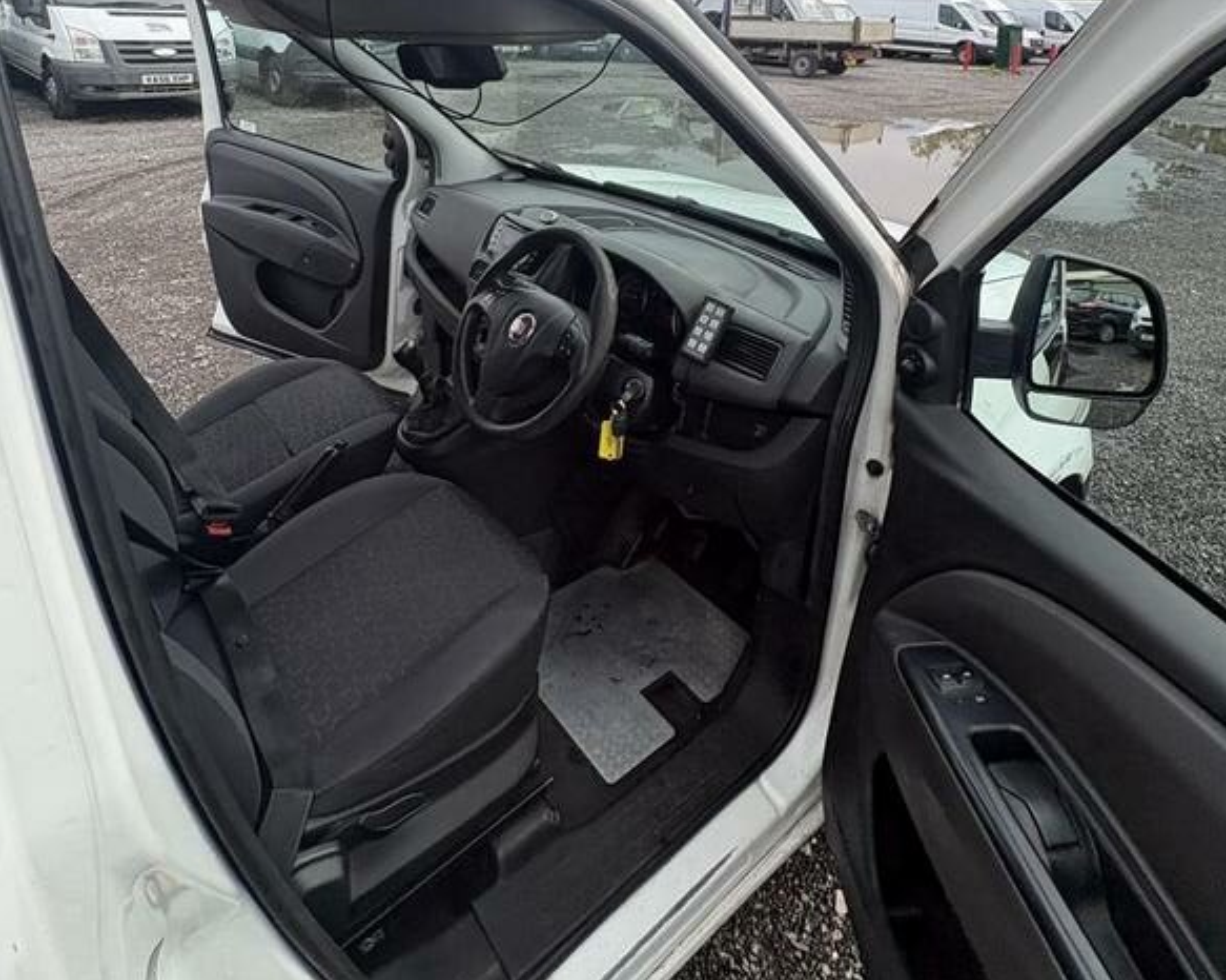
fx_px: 762
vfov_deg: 59.7
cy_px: 181
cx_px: 637
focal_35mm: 21
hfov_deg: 77.6
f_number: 2.2
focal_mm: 2.22
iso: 50
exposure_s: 1/675
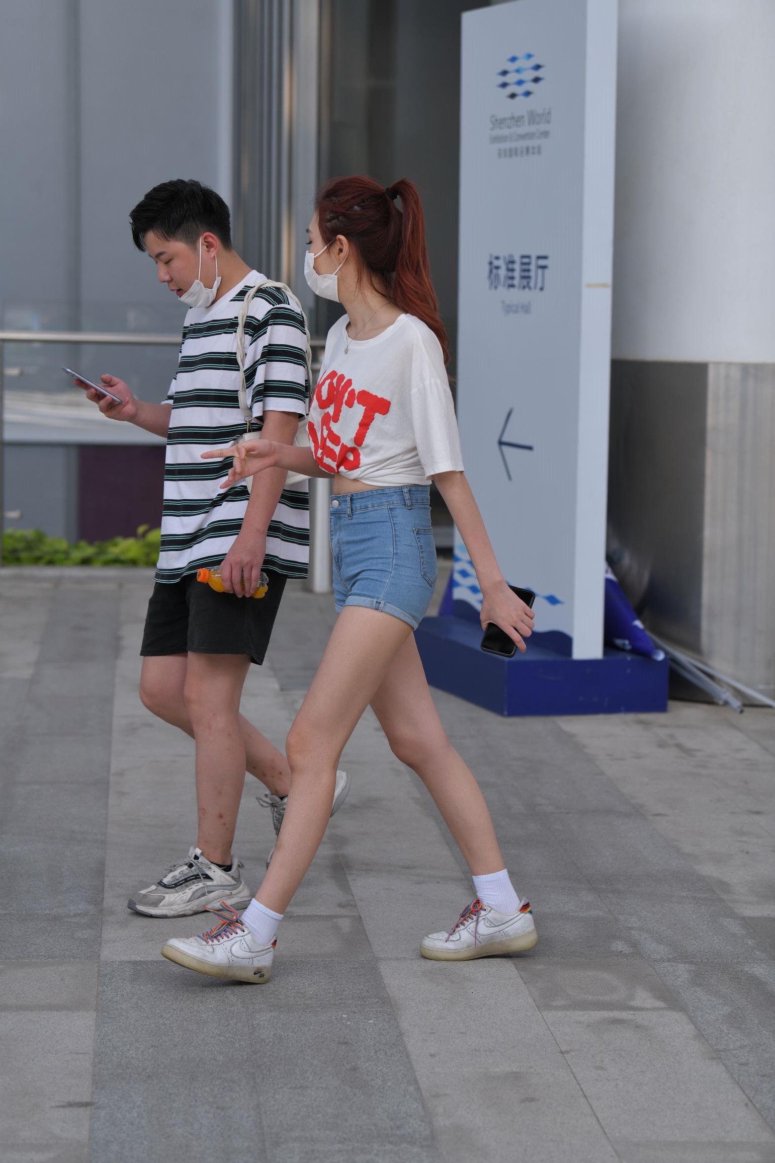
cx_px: 388
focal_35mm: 92
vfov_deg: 22.1
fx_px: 2970
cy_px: 582
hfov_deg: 14.9
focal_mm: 92
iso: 400
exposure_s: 1/800
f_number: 4
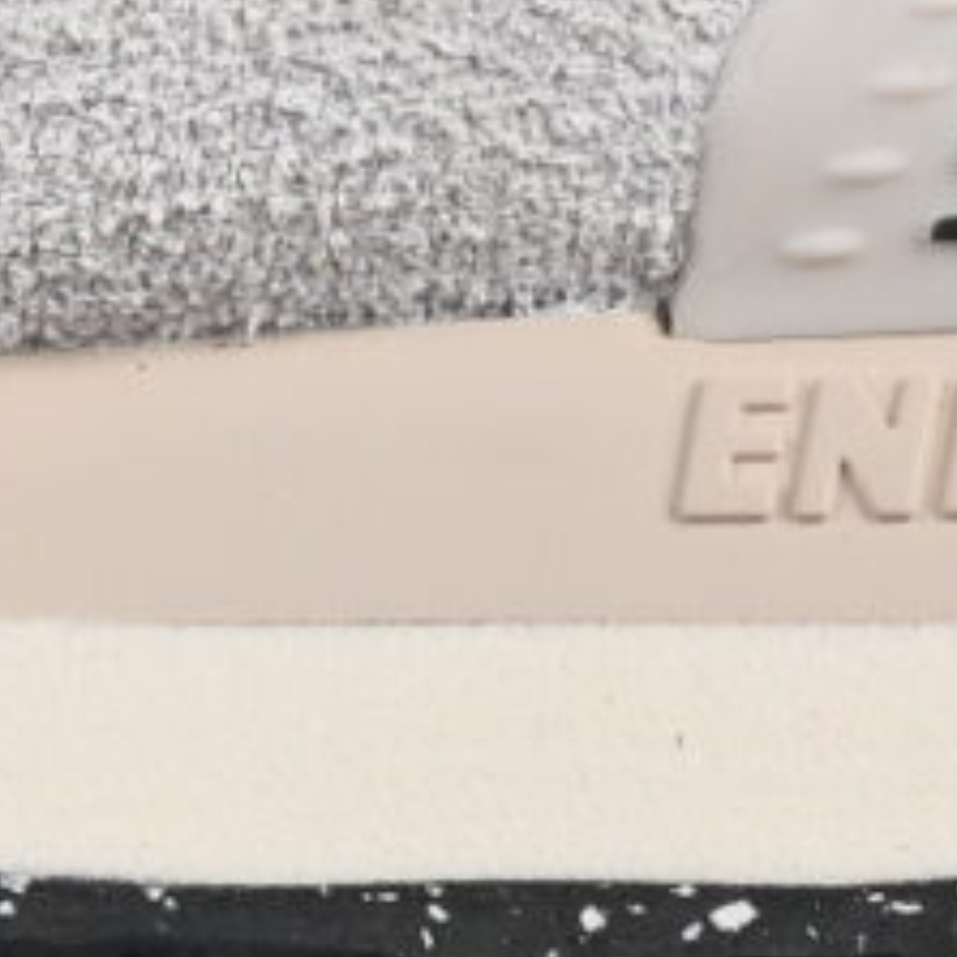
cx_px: -1287
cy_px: -1195
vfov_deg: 2.5
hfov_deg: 2.5
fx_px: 21957
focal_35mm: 702
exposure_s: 1/160
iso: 125
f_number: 7.1
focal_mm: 48
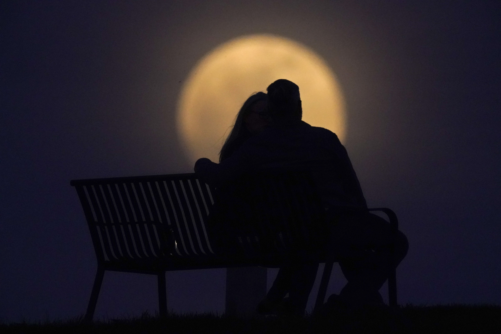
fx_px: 16699
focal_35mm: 1200
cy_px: 167
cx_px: 250
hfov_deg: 1.7
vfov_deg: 1.1
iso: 12800
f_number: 13
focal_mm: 1200
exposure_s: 1/640
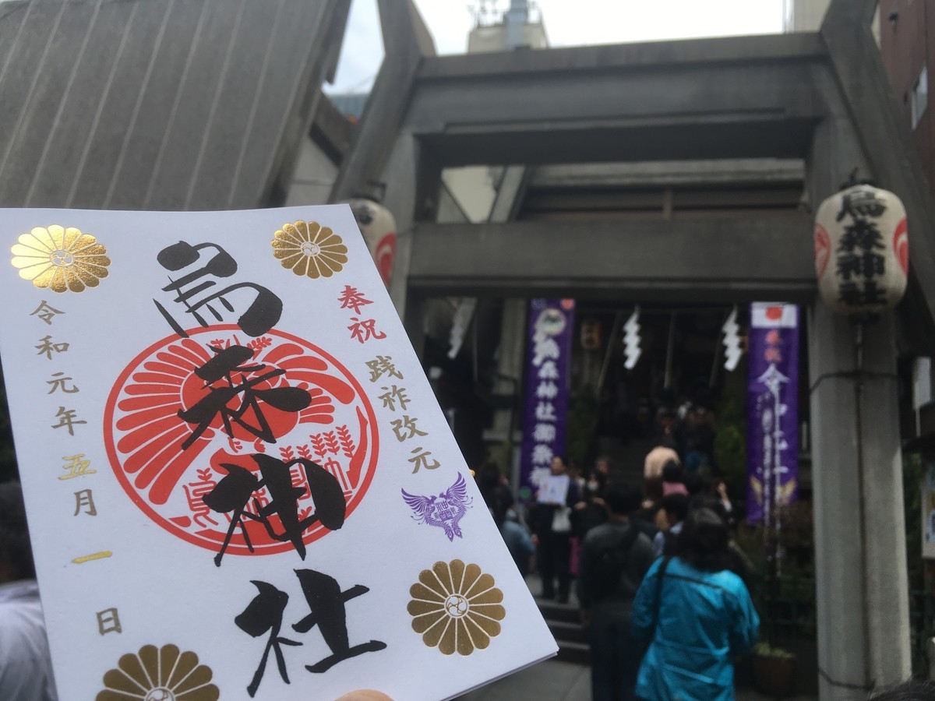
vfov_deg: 48.2
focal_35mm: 29
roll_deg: -5.4
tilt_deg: +9.8
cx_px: 468
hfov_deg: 61.7
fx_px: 783
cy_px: 350
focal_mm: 4.15
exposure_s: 1/950
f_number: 2.2
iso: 25
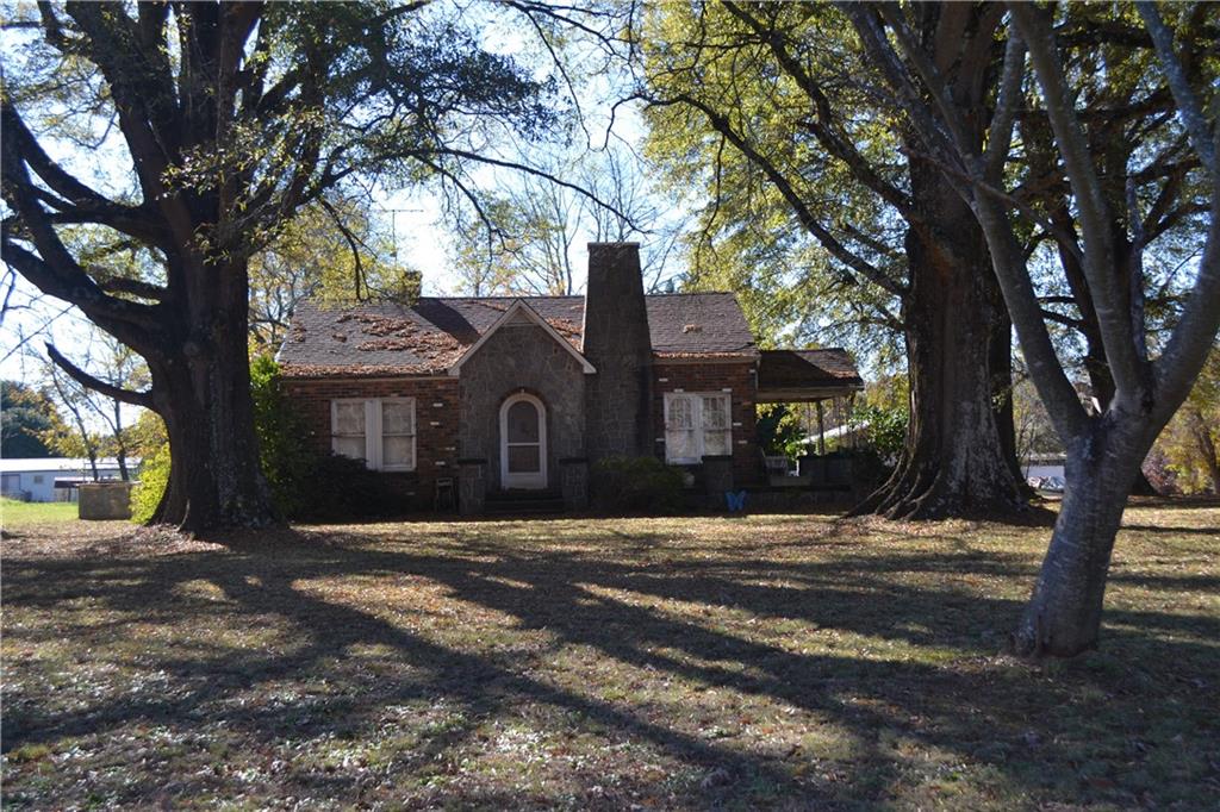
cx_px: 610
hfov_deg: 46.4
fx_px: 1423
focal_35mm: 42
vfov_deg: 31.9
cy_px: 406
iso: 100
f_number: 5.6
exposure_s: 1/125
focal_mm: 28
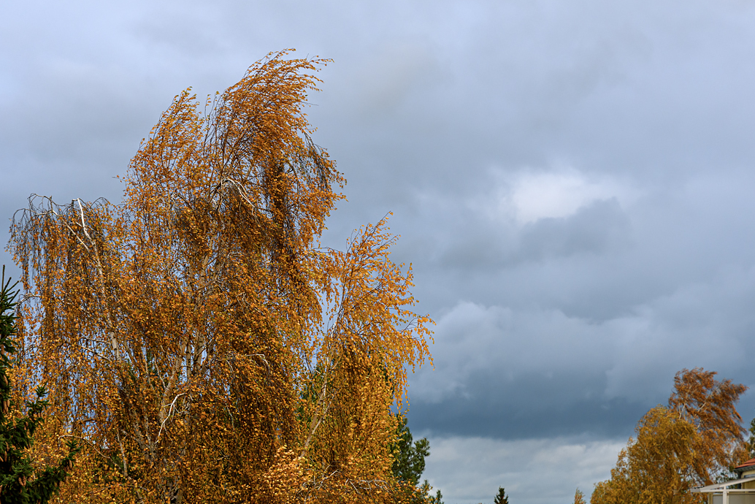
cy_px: 272
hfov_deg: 23.4
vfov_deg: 15.7
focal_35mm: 87
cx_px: 370
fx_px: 1825
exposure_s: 1/320
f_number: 8
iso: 200
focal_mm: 50
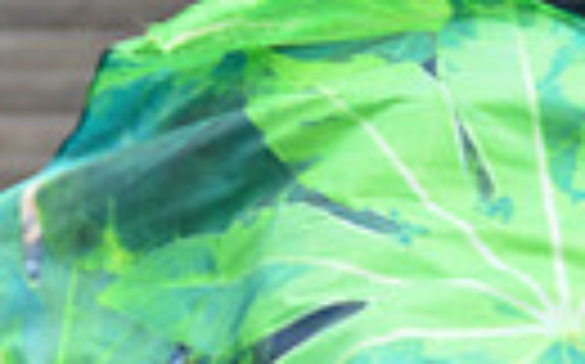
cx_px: 284
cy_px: 921
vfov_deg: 1.3
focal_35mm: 987
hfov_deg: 2.1
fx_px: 15722
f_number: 4.5
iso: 640
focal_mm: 280
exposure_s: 1/500
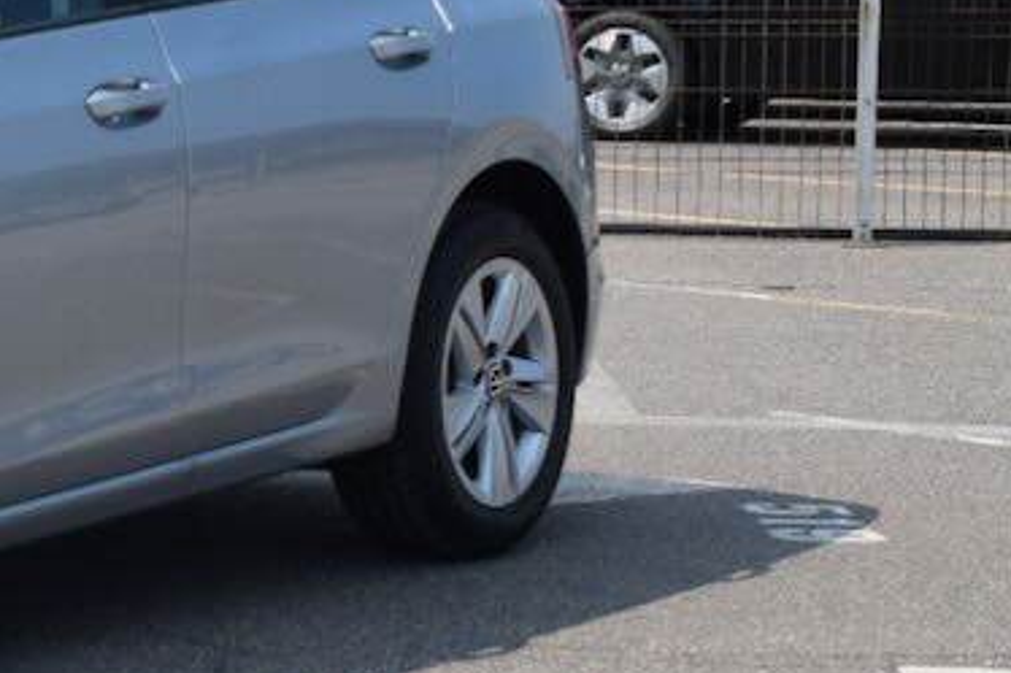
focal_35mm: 139
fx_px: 3894
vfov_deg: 9.9
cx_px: -478
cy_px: 178
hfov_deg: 13.9
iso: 200
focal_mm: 27
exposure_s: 1/500
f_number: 10
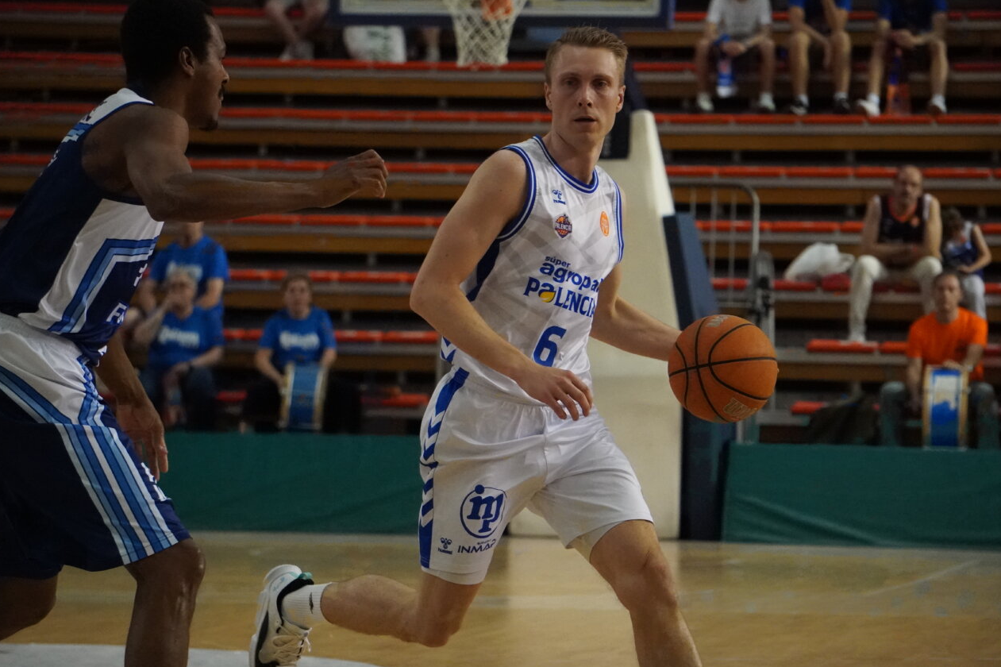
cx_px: 498
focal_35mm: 198
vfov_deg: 6.9
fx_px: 5504
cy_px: 337
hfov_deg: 10.4
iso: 6400
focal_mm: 130
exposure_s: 1/1250
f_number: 5.6
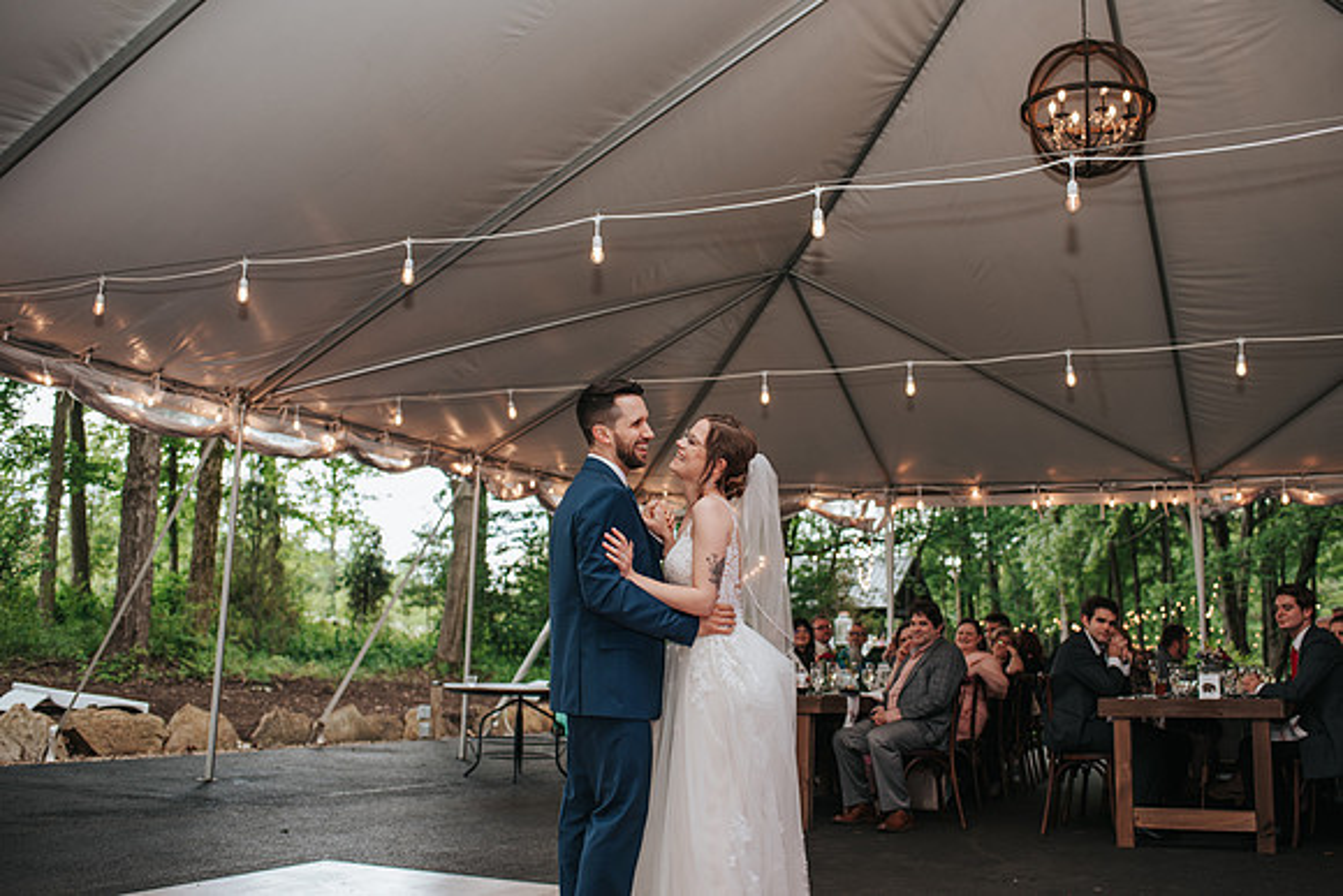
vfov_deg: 35.8
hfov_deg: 51.6
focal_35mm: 37
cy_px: 448
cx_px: 713
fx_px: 1387
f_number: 2.8
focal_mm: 35
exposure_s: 1/125
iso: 220
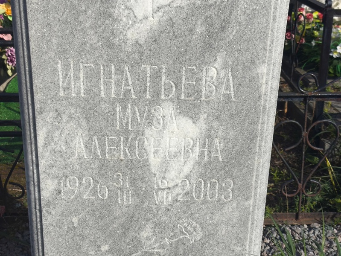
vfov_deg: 29.1
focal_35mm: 50
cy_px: 128
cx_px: 170
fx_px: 493
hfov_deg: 38.2
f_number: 1.7
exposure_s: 1/1351
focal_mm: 4.71
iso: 50
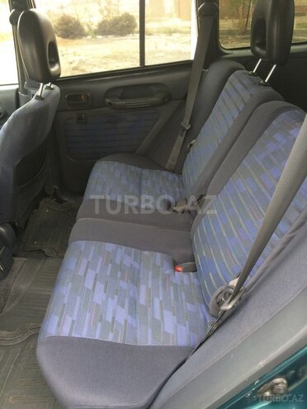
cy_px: 204
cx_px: 154
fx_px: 343
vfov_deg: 61.7
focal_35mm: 29
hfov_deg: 48.2
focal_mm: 4.15
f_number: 2.2
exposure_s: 1/33
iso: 100
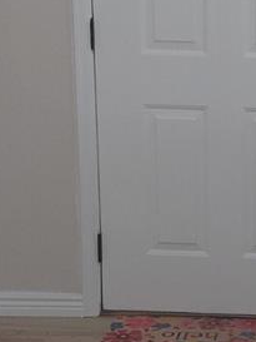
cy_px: 264
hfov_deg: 13.1
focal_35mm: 110
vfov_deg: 17.8
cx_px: 313
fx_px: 1084
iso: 80
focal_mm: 4.69
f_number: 1.8
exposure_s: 1/60
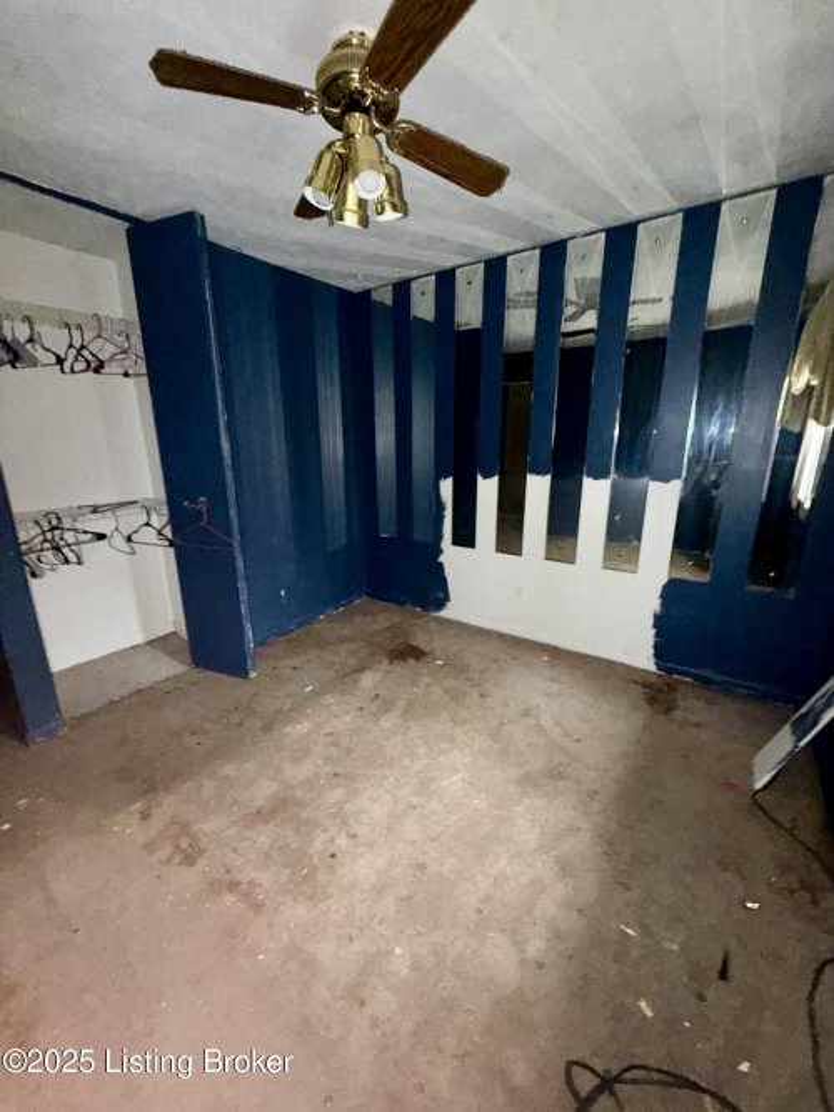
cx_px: 417
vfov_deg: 102.1
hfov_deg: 85.7
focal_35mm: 14
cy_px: 556
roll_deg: +2.3
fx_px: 450
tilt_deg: -14.9
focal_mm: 2.22
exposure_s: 1/30
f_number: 2.2
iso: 500
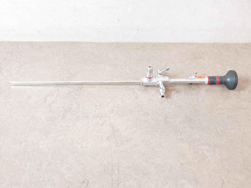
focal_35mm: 26
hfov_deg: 67.3
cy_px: 94
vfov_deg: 53.1
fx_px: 189
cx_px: 126
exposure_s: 1/33
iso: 250
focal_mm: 4.3
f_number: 2.4
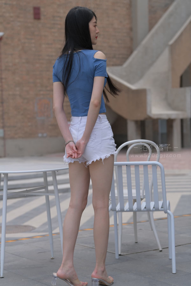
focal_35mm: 85
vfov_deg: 23.9
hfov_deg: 16.1
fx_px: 676
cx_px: 96
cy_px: 143
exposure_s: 1/1000
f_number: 4
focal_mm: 85
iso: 110
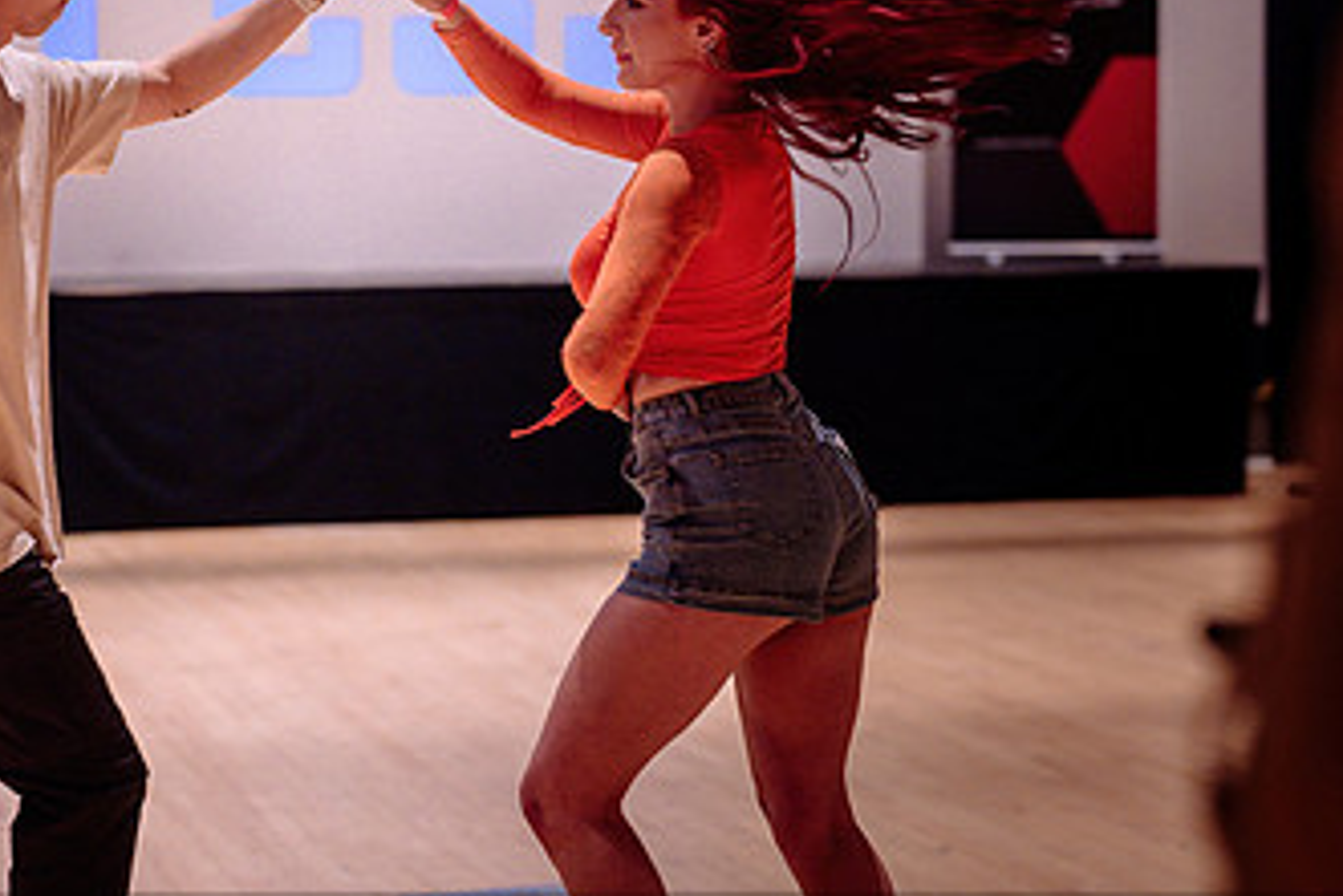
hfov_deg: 21.9
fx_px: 3433
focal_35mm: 92
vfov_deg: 14.9
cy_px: 473
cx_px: 292
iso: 1600
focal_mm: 50
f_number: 1.8
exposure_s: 1/160
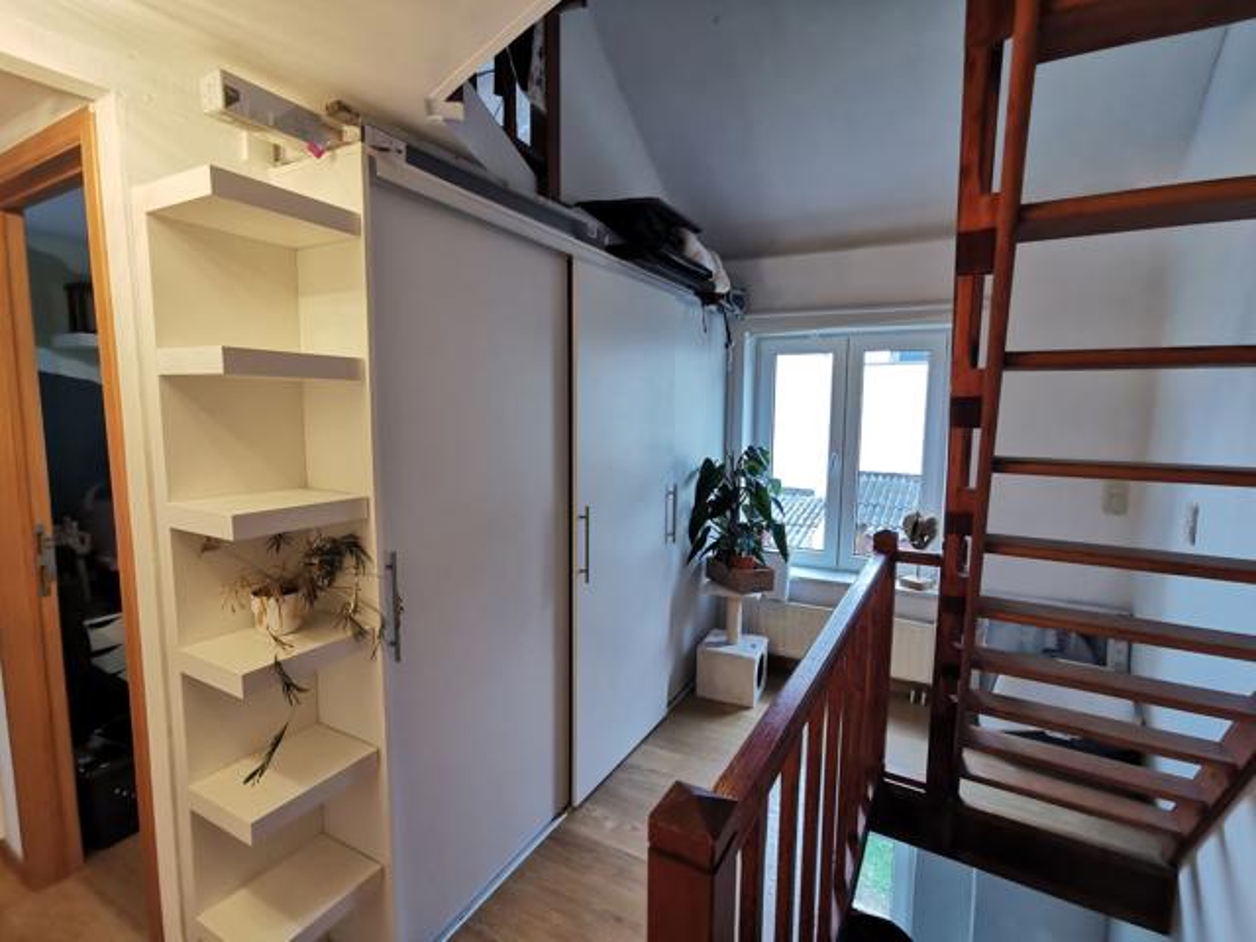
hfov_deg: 91.0
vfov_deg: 74.7
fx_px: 617
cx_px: 628
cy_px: 471
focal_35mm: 17
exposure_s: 1/33.3
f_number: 2.2
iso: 320
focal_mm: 2.26
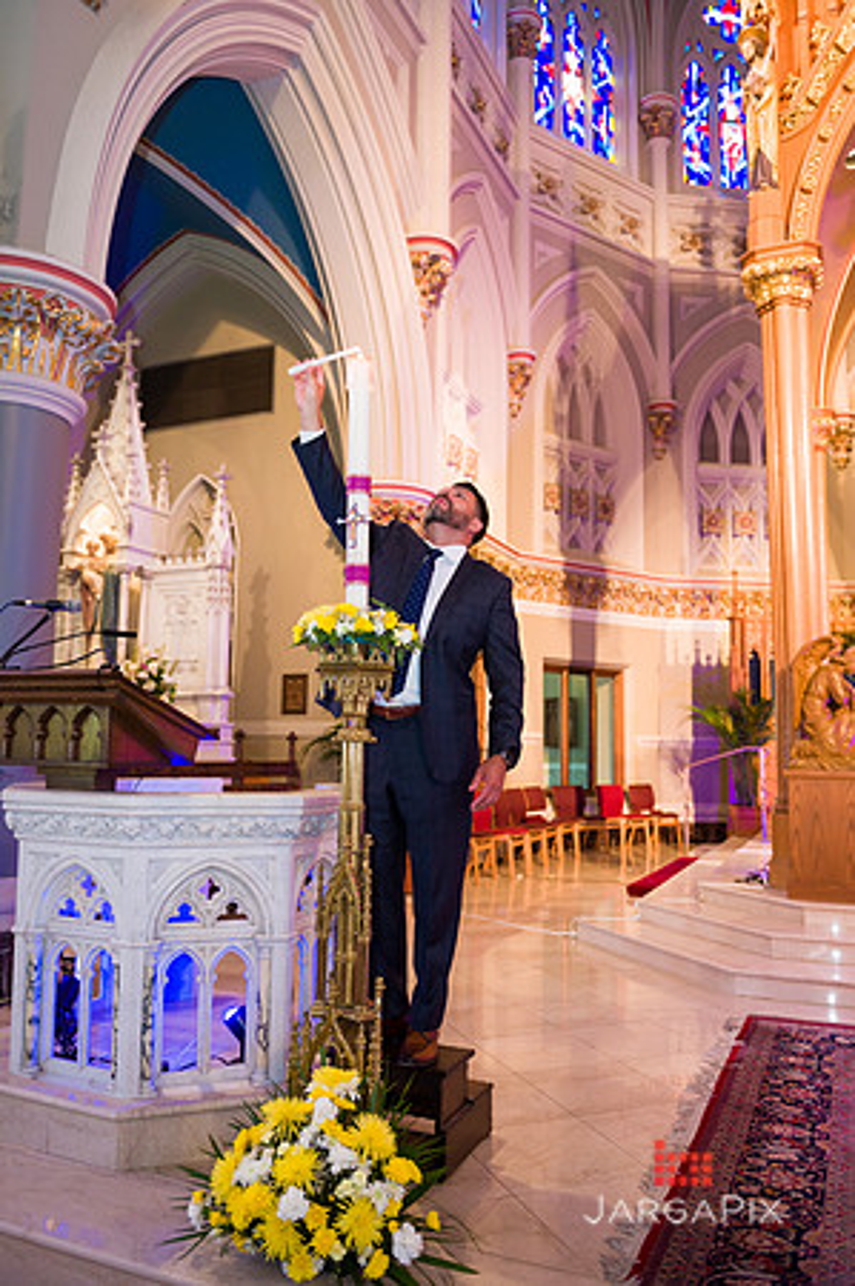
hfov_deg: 47.8
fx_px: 964
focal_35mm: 27
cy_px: 643
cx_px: 428
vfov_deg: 67.4
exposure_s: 1/200
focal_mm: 27
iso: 1600
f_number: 3.2
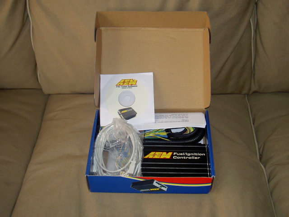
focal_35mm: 44
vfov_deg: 32.9
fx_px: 367
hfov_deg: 42.9
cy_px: 108
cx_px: 144
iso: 200
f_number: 2.9
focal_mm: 9
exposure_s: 1/60
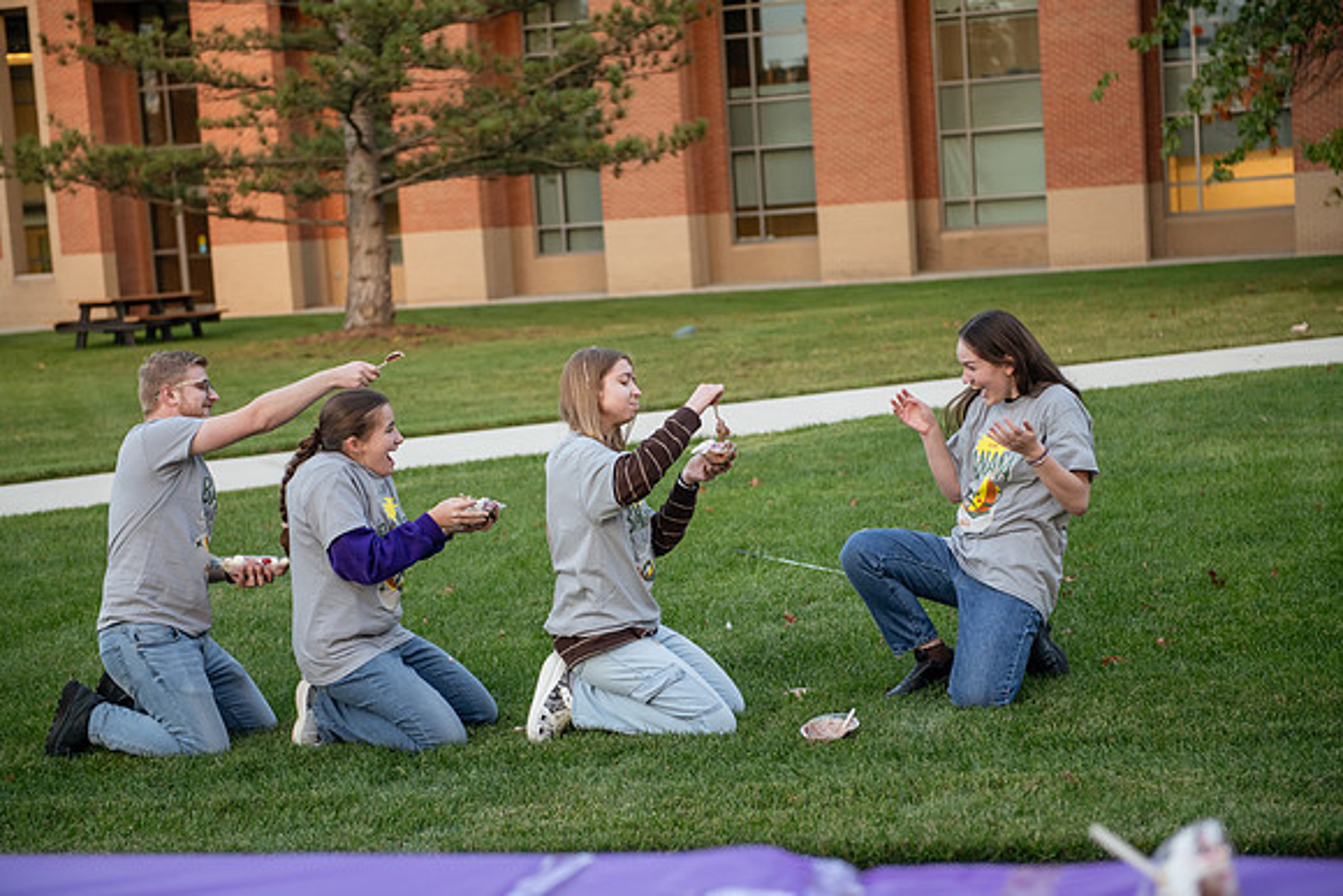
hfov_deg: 32.4
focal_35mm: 62
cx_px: 672
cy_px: 448
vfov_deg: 21.9
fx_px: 2313
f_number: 3.2
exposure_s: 1/320
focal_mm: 62
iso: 800
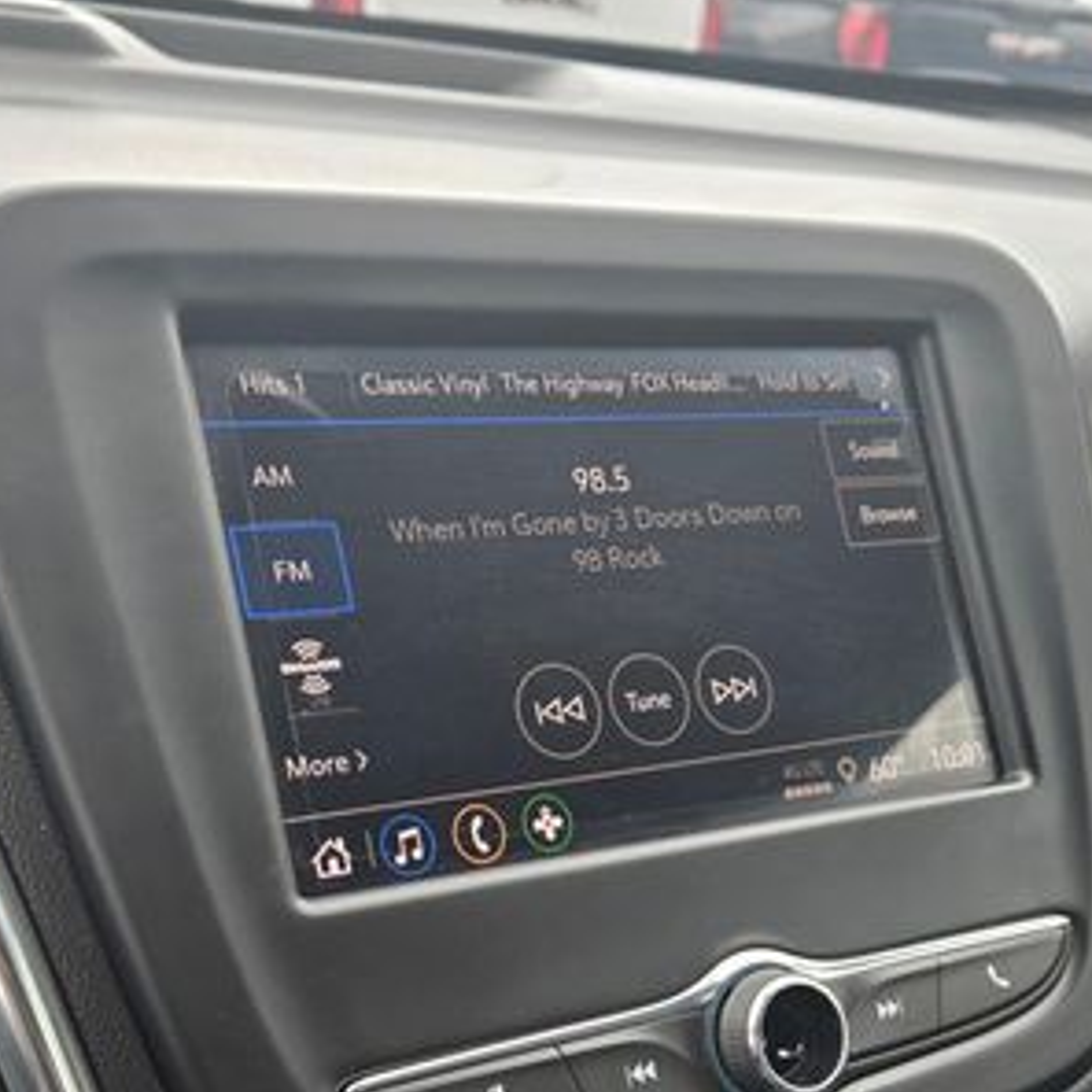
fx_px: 1570
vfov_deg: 37.1
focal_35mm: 44
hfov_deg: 38.3
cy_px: 860
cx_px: 542
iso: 32
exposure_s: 1/180
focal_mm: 5.4
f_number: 1.8
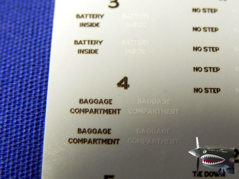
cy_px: 90
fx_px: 725
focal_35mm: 105
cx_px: 120
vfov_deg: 14.1
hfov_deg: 18.7
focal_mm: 18.8
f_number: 4
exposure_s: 1/30.1
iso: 400
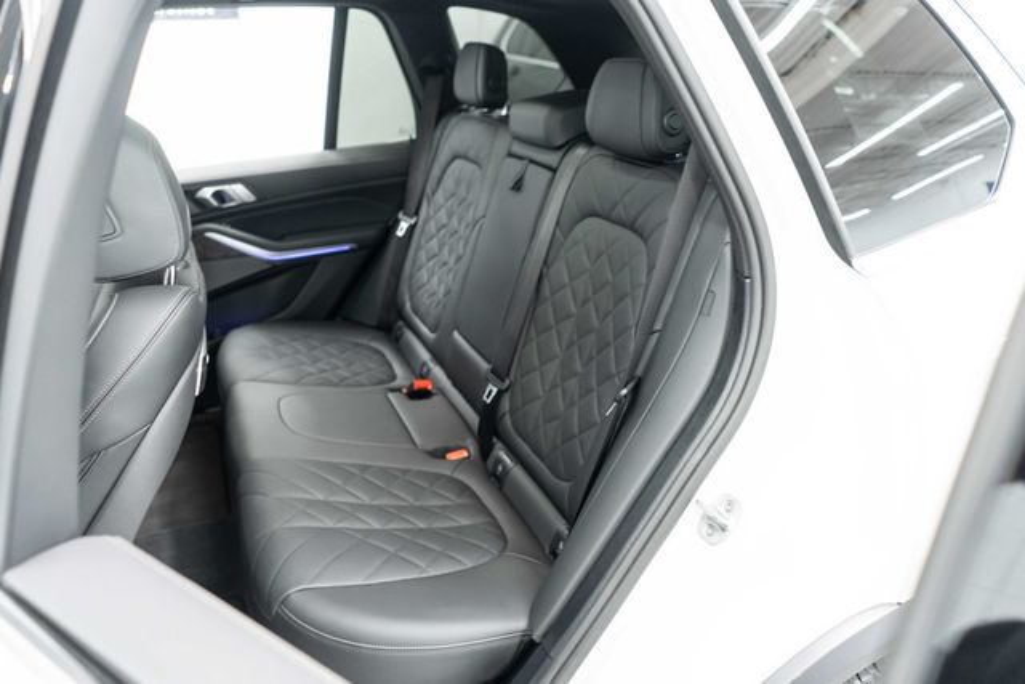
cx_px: 512
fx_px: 797
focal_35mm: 28
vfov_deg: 46.4
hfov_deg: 65.5
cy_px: 342
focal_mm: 28
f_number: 3.2
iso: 1600
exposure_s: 1/40
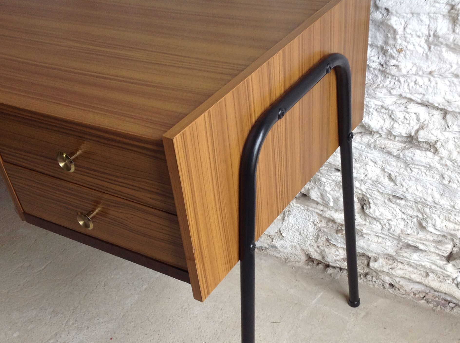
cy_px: 230
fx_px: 637
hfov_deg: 39.7
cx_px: 230
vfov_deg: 30.0
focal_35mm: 48
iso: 64
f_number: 2.4
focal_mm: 4.28
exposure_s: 1/33
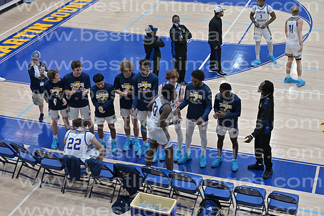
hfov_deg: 33.4
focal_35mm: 60
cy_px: 109
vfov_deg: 22.6
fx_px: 540
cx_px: 170
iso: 4000
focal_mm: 50
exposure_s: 1/400
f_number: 4
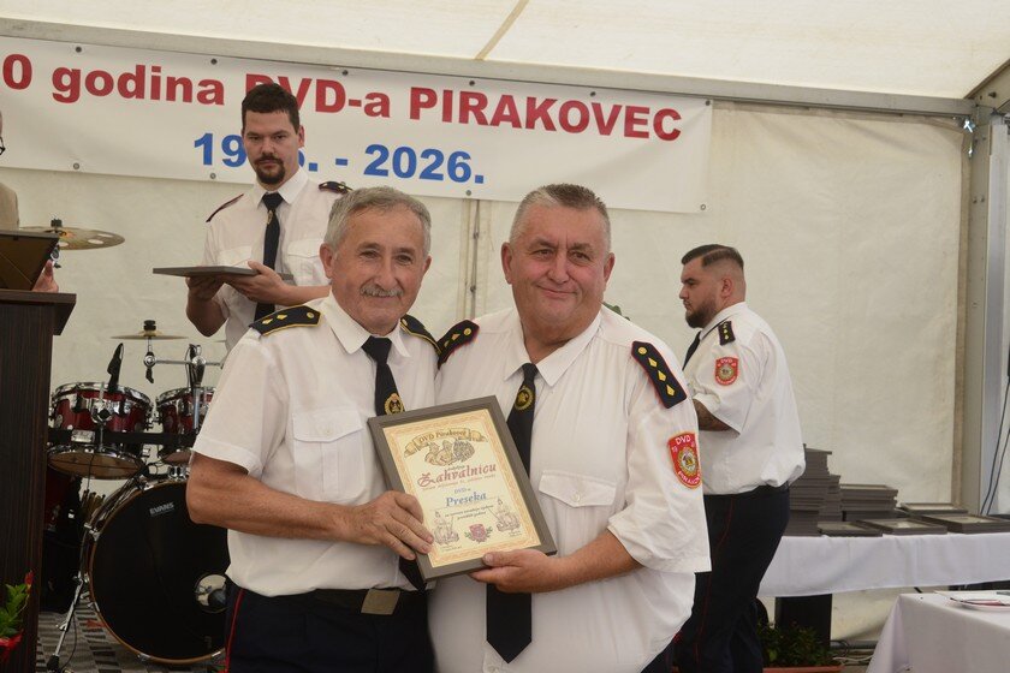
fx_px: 1908
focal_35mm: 68
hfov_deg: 29.7
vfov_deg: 20.0
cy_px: 336
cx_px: 505
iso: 2000
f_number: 11
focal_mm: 68
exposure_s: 1/500
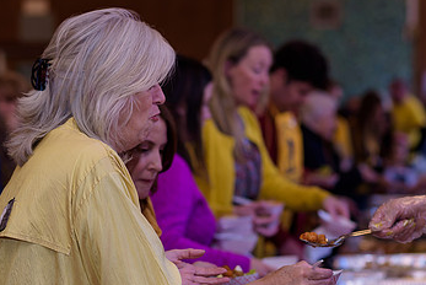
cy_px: 211
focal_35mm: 142
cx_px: 249
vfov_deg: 9.7
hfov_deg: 14.4
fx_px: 1682
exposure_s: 1/125
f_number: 2.8
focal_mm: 85
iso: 160
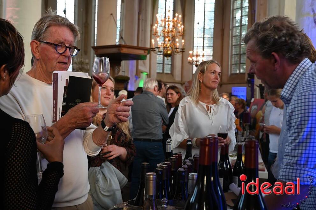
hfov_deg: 42.8
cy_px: 105
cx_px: 158
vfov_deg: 29.2
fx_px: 403
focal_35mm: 46
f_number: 7.1
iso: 1250
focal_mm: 46
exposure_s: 1/50
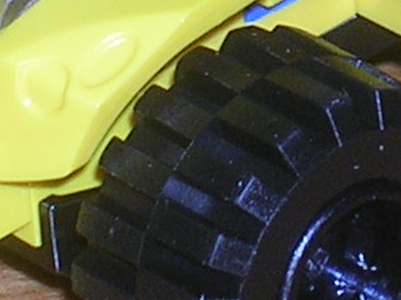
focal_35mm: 736
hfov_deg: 2.7
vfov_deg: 2.0
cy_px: -355
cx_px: 367
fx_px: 8526
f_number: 4.9
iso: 50
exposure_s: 1/60.1
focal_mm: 17.4
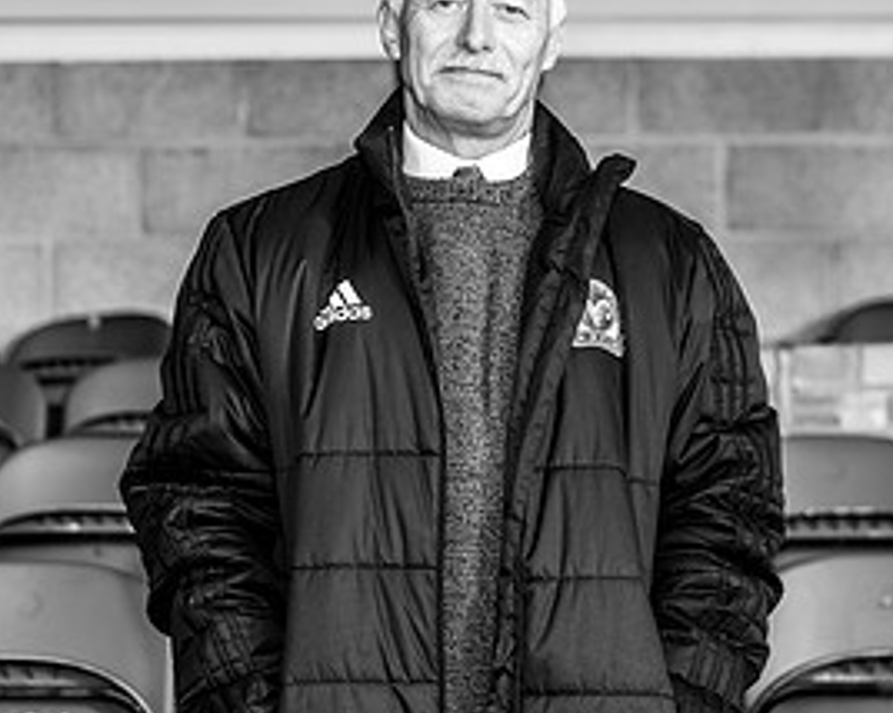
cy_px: 210
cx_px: 457
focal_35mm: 122
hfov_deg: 15.8
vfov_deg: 12.6
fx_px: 3222
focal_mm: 50
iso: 31
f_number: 2.8
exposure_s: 1/200
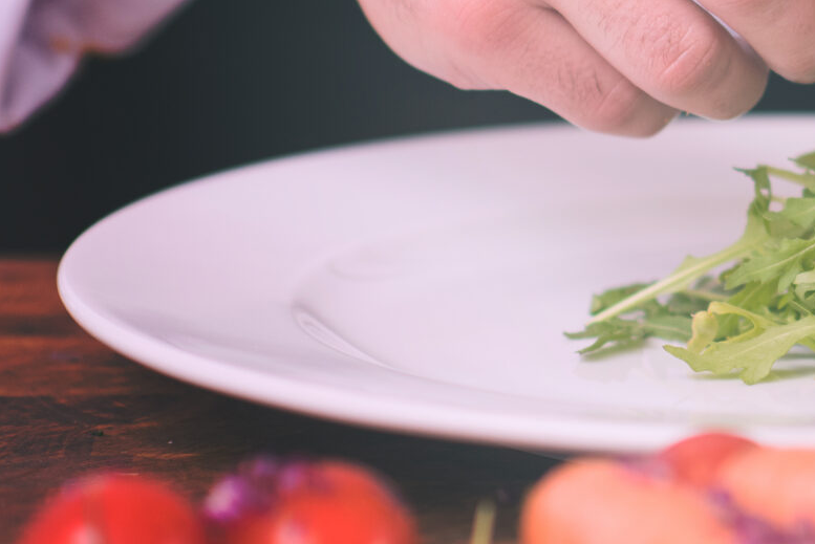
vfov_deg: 4.9
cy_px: -28
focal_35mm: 280
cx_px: 1140
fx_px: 6342
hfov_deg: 7.3
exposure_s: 1/250
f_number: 2.2
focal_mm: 85
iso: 200
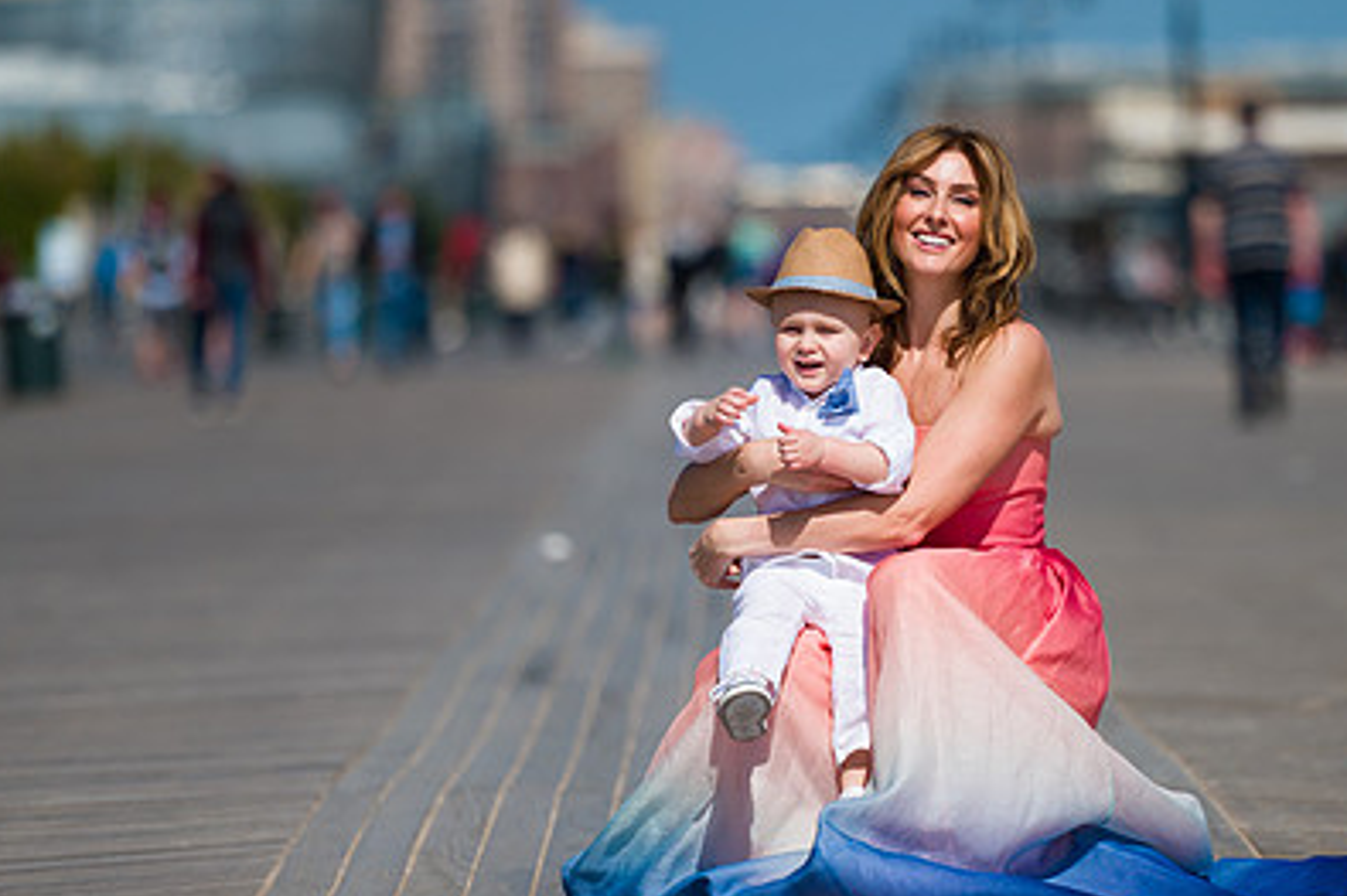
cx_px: 887
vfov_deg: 4.7
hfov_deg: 7.0
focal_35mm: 294
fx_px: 10995
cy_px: 395
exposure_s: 1/8000
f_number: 3.2
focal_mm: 200
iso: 200
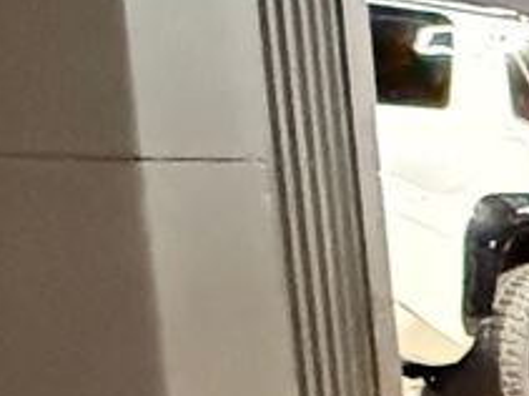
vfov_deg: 13.7
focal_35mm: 106
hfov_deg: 9.5
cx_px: 1865
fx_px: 1619
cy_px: 431
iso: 2000
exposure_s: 1/30
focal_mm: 2.22
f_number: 2.2
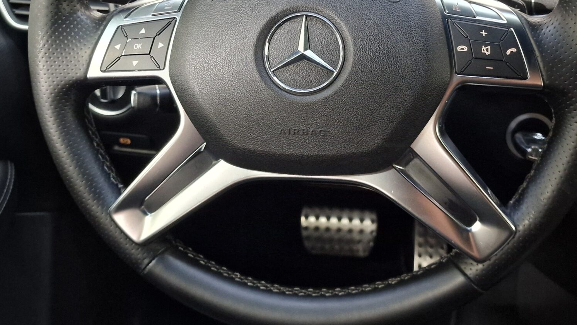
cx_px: 315
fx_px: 658
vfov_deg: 27.2
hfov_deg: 47.3
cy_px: 73
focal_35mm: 43
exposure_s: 1/33
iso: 500
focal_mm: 6.4
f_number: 1.8
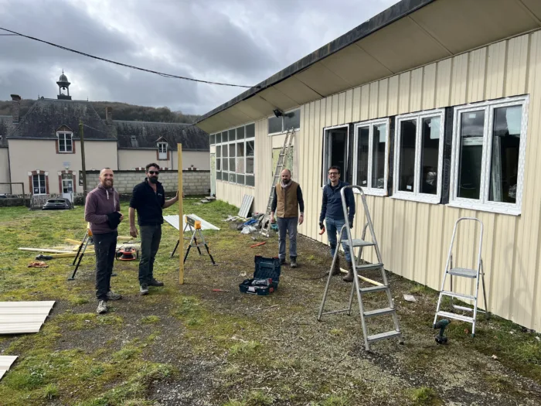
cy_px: 203
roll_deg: -0.4
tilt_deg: -5.8
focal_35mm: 26
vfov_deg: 53.1
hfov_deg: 67.3
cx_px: 270
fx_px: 406
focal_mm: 5.7
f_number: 1.5
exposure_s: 1/3165
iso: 50
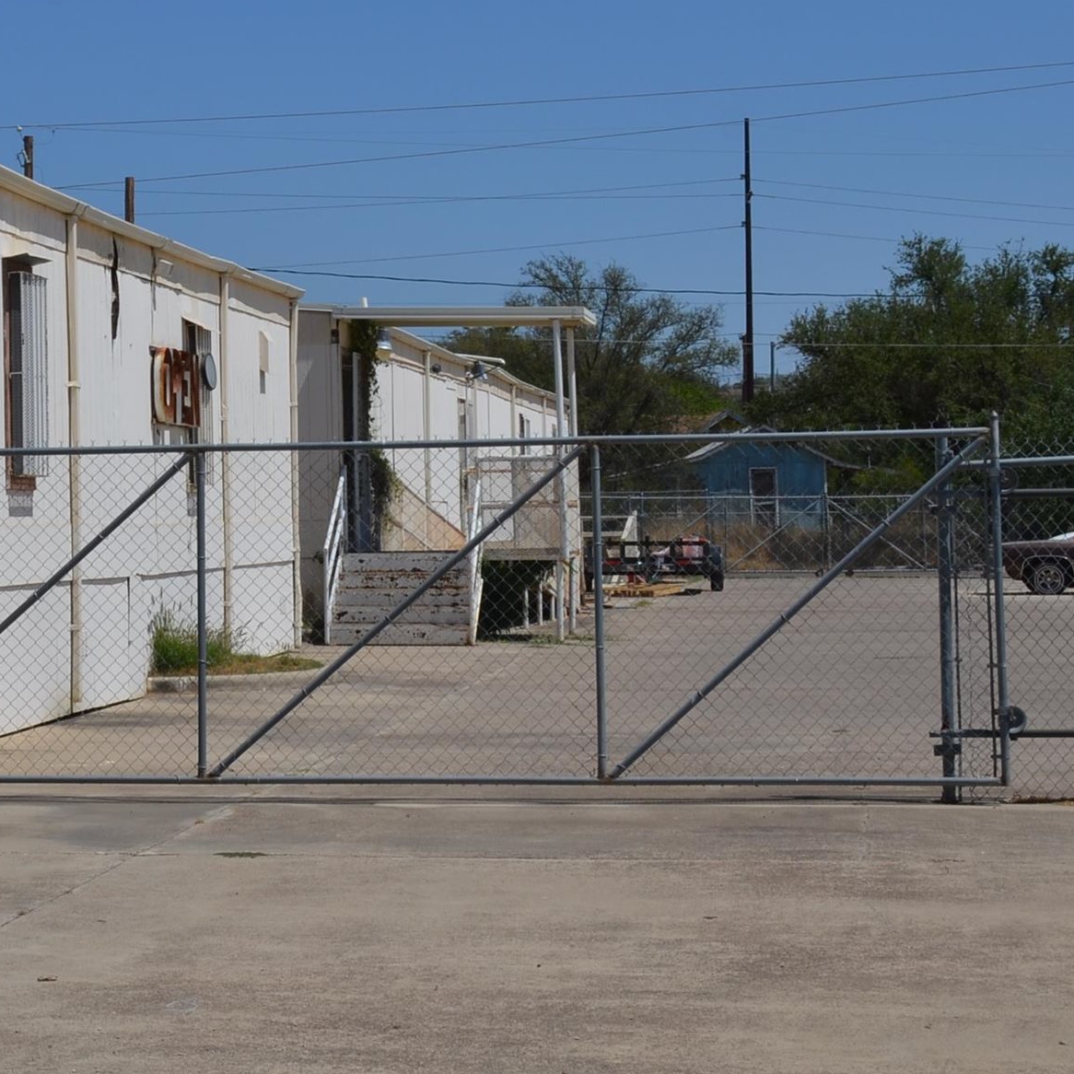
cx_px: 3
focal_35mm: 94
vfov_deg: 18.4
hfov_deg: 18.0
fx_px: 3300
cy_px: 281
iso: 100
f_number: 9
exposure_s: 1/320
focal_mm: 28
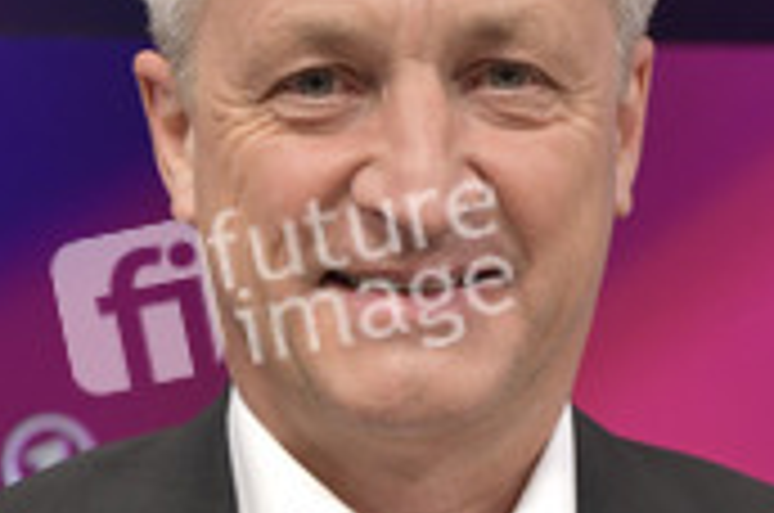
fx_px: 2897
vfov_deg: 10.0
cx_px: 414
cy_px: 513
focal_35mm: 135
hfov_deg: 15.2
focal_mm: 58
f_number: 6.3
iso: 2500
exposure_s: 1/200
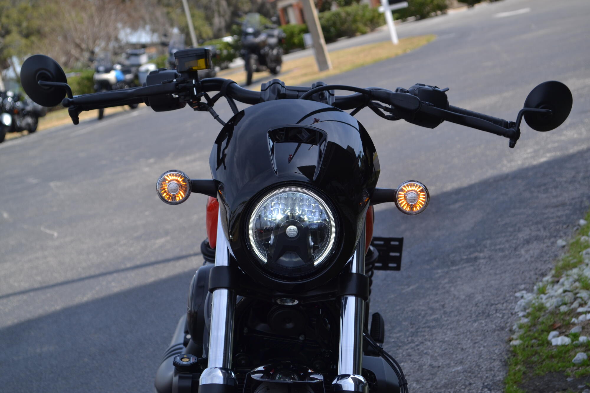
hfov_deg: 26.0
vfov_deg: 17.5
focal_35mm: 78
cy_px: 196
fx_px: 1278
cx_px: 295
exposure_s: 1/200
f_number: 7.1
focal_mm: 52
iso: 100
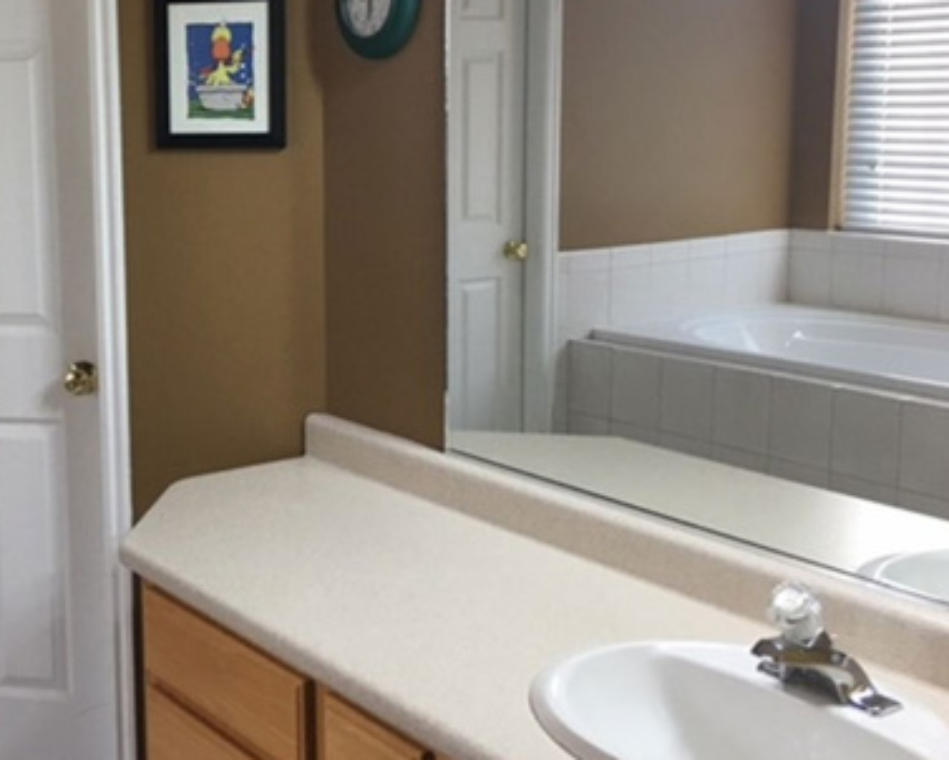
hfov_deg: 37.2
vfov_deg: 31.3
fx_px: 1349
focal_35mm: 48
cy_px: 259
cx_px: 166
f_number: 2.2
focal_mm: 4.15
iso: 40
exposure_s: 1/30
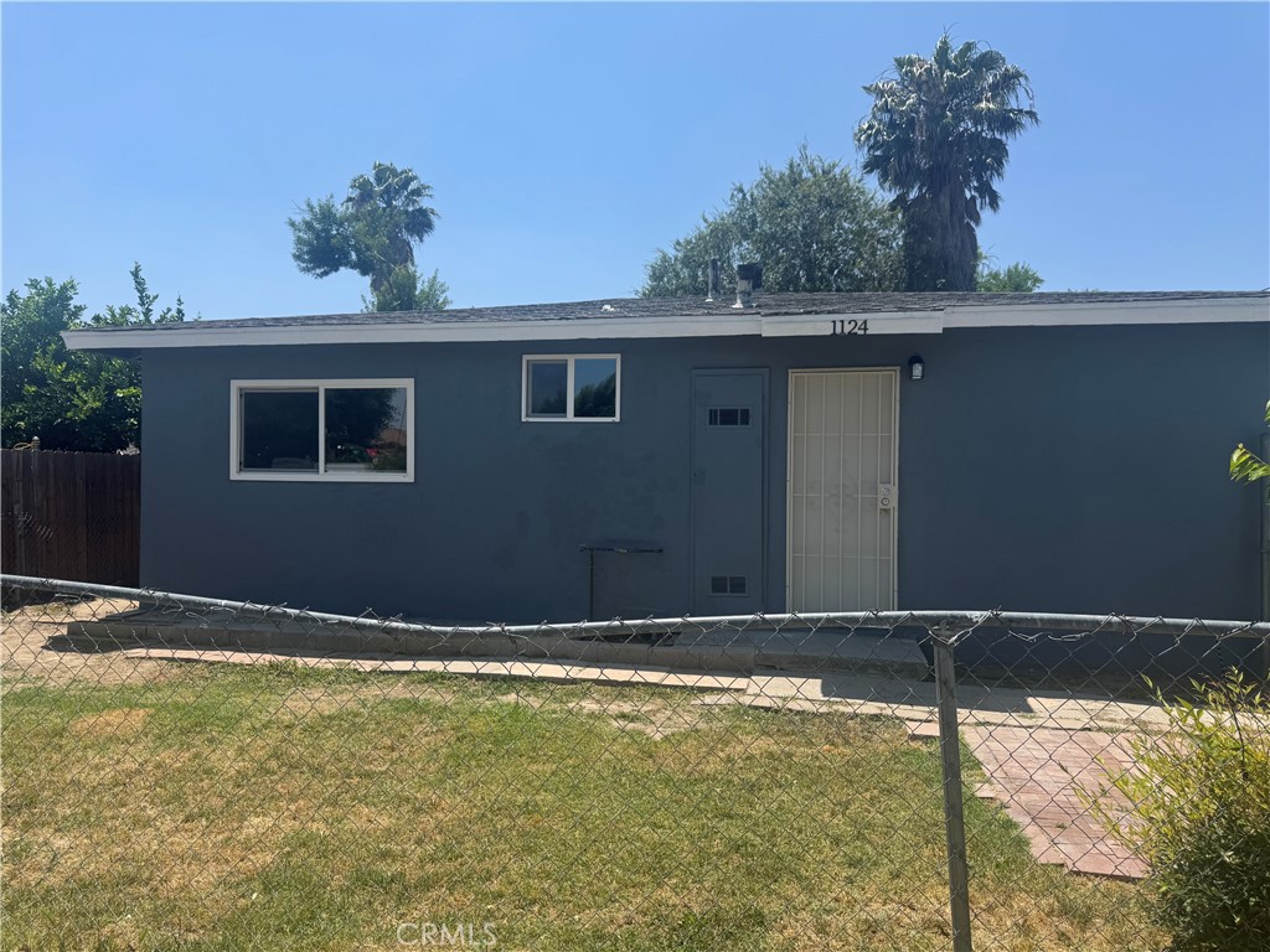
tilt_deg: -0.3
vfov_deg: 56.8
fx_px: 881
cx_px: 635
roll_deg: -2.2
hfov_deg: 71.6
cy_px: 476
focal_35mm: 24
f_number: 1.78
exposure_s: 1/4310
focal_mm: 6.76
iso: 80
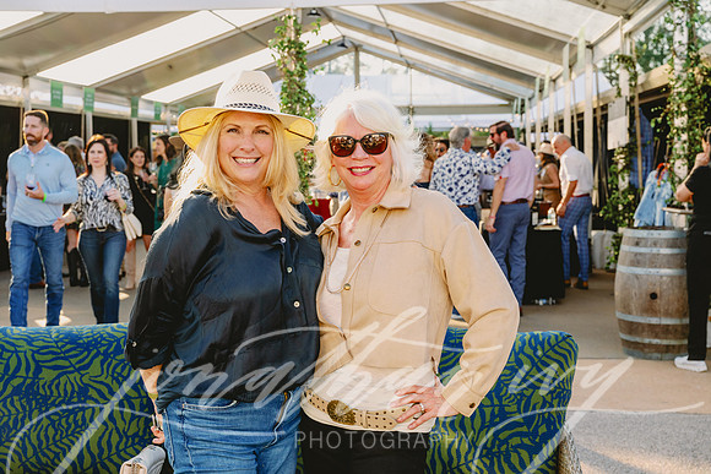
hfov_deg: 38.2
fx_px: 1027
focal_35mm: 52
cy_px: 237
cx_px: 356
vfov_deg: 26.0
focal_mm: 52
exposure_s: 1/320
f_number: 7.1
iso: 640
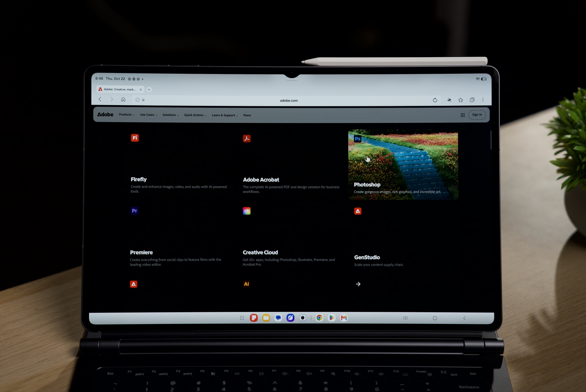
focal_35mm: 70
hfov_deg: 28.8
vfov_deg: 19.5
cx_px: 293
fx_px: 1140
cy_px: 196
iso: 200
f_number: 2.8
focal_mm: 70
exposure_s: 1/60
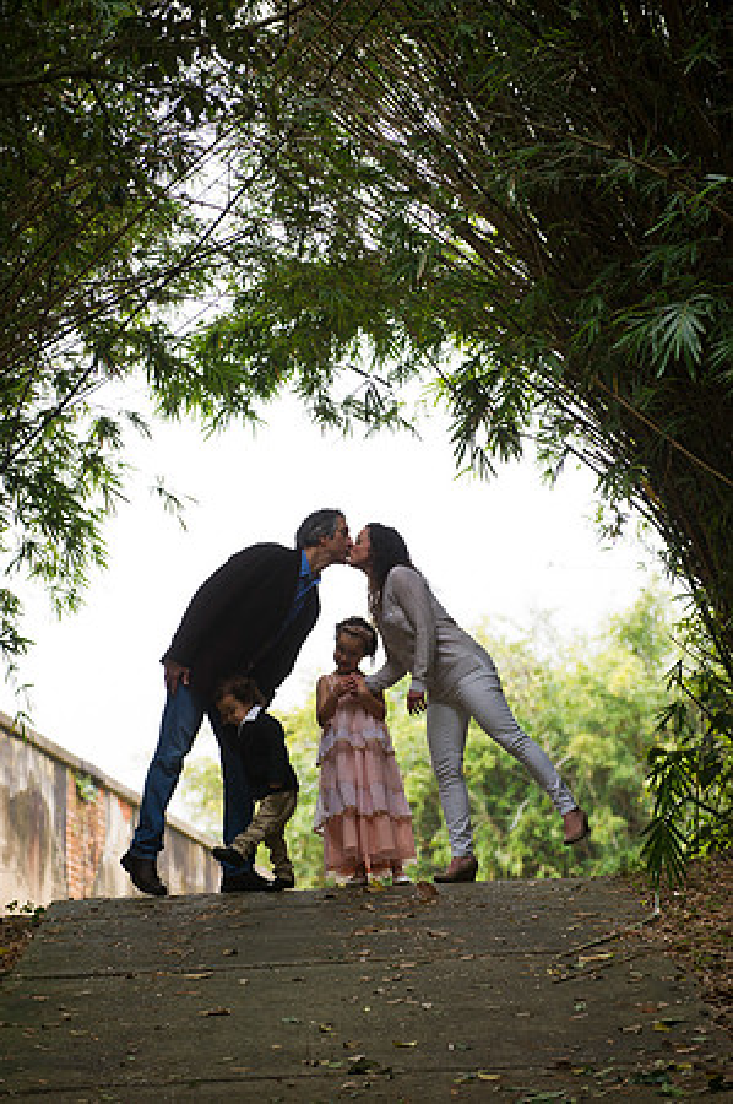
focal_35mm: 160
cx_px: 366
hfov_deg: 8.6
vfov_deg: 12.9
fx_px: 4898
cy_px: 552
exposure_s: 1/200
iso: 400
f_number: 4
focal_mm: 160
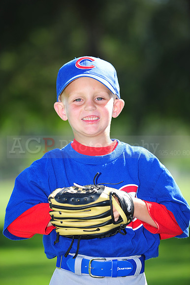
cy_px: 142
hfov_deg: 6.9
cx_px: 95
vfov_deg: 10.3
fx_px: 1585
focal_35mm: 200
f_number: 4.5
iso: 200
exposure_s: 1/500
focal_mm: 200
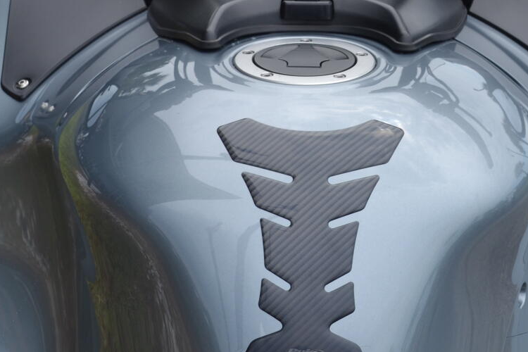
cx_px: 303
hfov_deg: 17.1
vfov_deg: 11.2
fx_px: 1760
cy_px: -55
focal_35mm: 120
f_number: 6.3
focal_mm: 30
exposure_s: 1/160
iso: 100
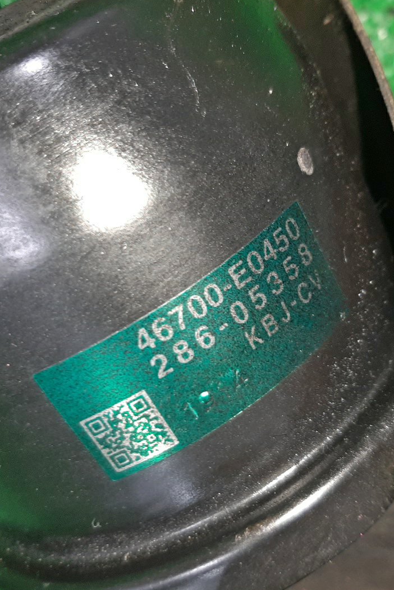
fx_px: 607
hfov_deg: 35.9
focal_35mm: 37
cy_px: 296
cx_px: 216
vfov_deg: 51.9
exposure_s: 1/50
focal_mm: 3.93
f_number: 1.7
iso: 136
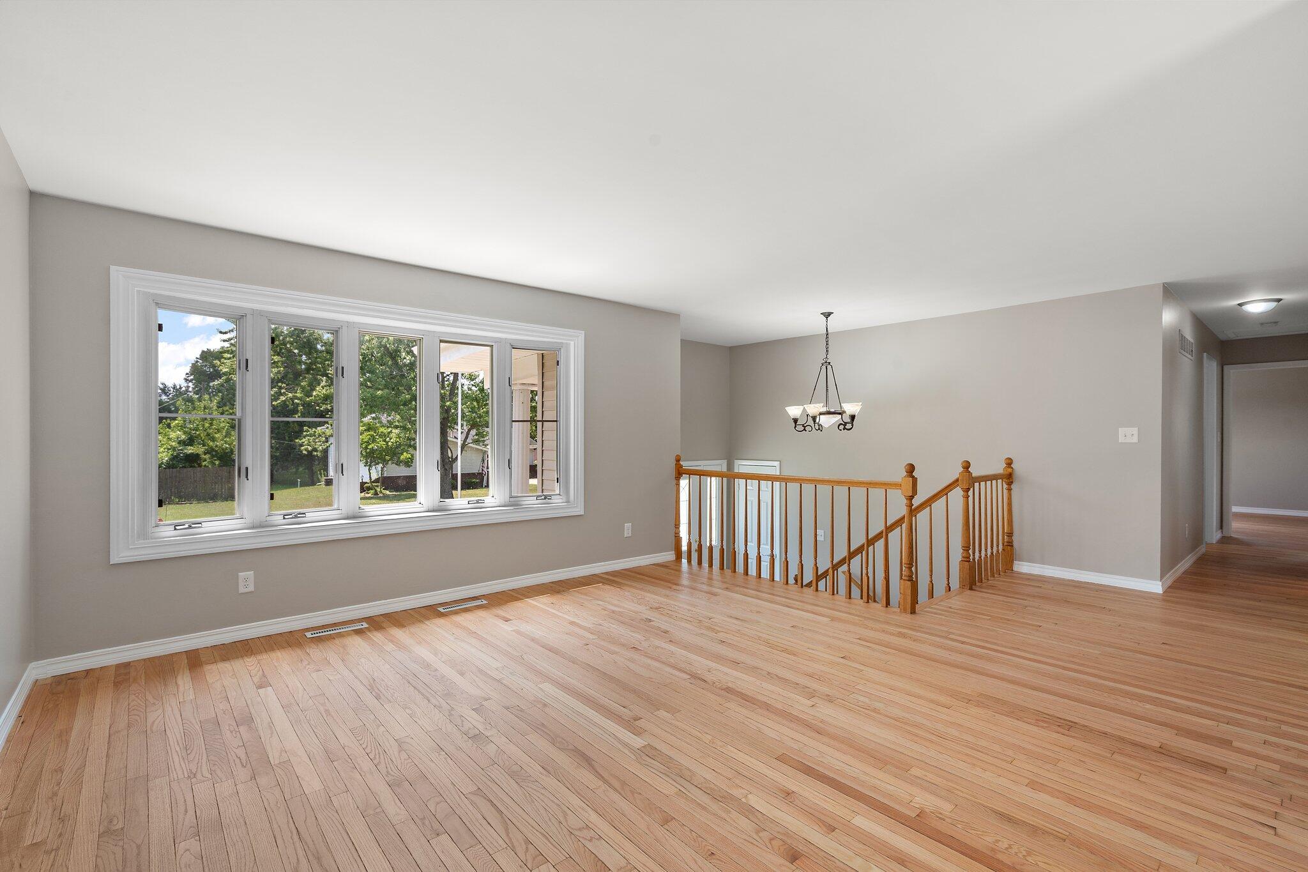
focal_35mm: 16
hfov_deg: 96.7
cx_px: 654
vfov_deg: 73.7
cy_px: 436
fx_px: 581
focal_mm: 16
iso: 320
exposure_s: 1/13
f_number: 9
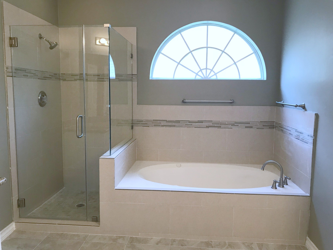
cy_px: 125
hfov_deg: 63.4
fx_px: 269
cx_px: 166
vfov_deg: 49.7
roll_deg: -0.2
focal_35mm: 28
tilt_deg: -6.7
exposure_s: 1/30
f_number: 1.8
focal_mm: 3.99
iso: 32
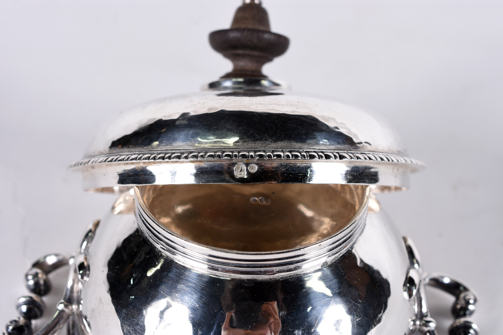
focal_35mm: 60
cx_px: 252
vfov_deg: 22.6
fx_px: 838
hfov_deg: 33.4
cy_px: 168
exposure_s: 1/60
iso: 200
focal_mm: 40
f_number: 9
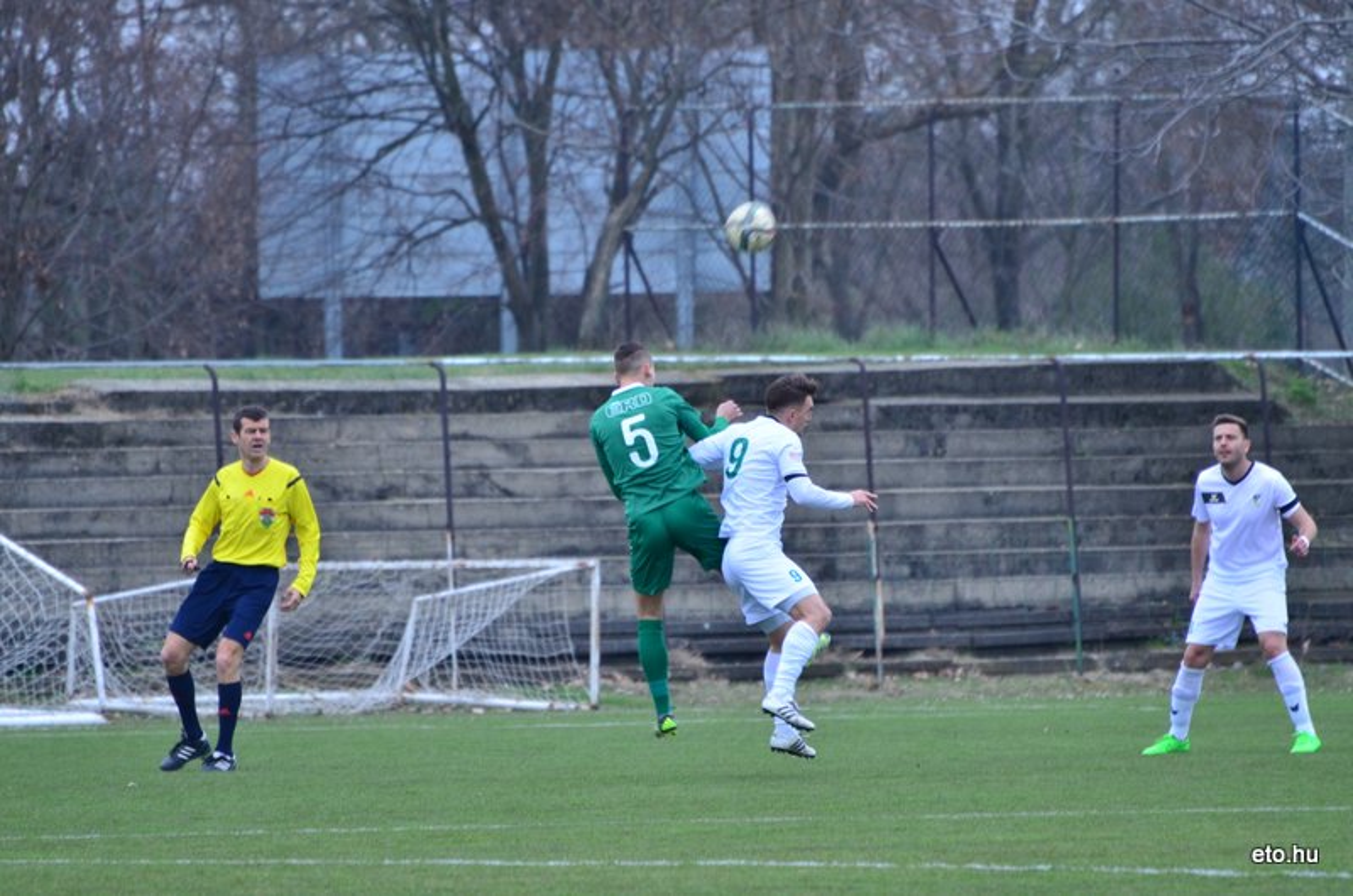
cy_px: 448
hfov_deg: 4.6
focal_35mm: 450
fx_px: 16879
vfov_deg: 3.0
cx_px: 676
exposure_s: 1/320
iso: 320
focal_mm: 300
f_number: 5.6
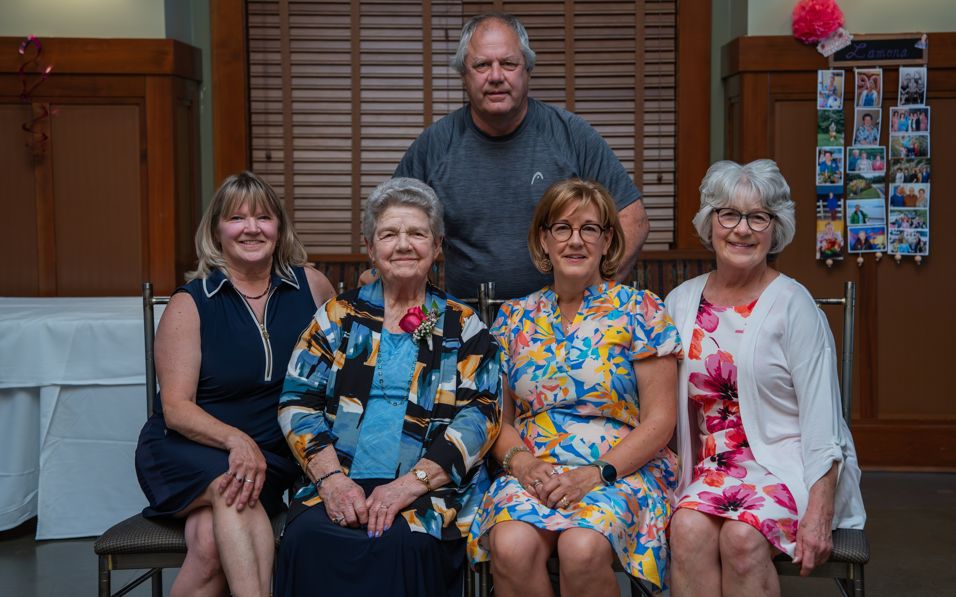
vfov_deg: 24.0
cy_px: 289
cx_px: 482
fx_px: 1407
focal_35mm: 54
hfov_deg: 37.5
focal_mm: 52
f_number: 3.5
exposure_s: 1/125
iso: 1000
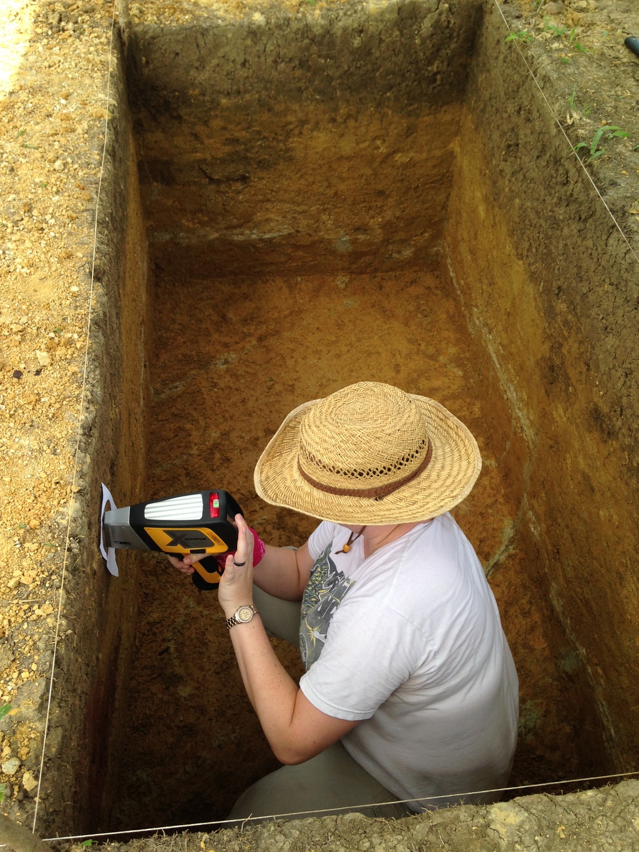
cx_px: 320
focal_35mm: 33
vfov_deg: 55.3
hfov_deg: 43.0
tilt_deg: -52.4
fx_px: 812
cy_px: 426
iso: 50
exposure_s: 1/488
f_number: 2.4
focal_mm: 4.12
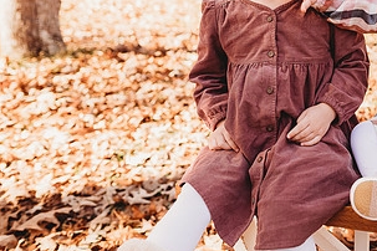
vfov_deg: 28.4
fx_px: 482
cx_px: 360
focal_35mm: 46
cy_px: 39
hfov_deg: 38.8
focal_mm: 24
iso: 100
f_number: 2.8
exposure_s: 1/200
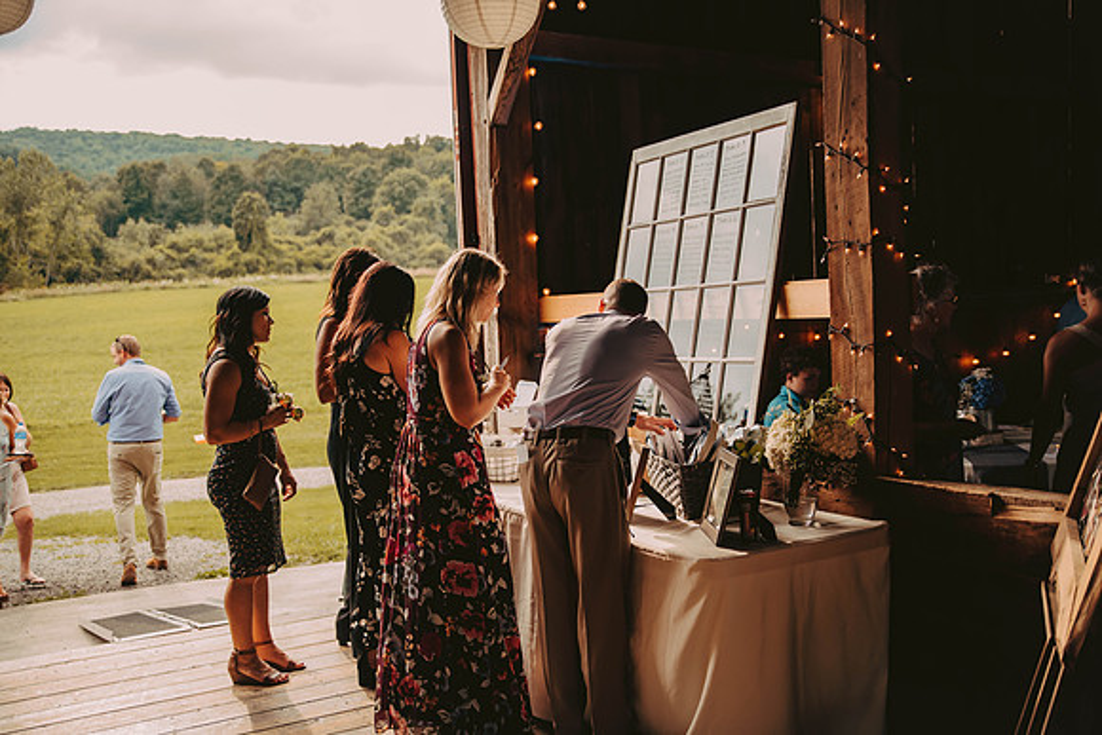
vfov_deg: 36.9
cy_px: 368
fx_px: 1102
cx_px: 551
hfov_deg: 53.1
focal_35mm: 36
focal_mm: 36
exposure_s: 1/400
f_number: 2.8
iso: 400
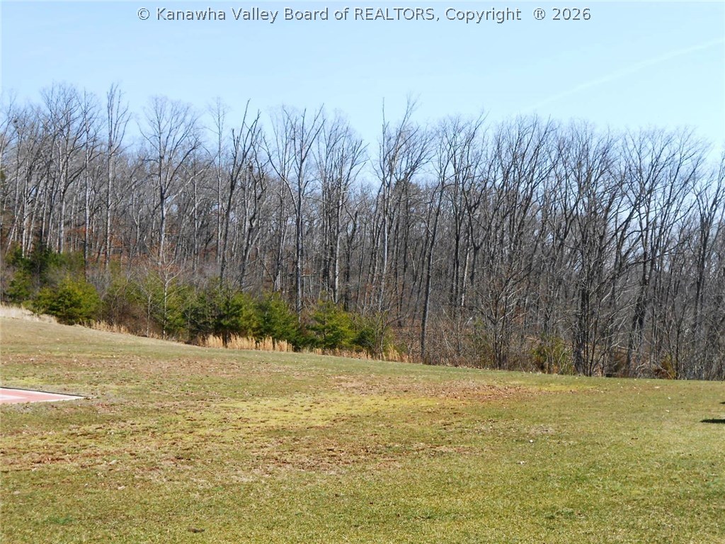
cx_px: 362
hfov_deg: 38.9
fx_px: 1026
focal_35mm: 49
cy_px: 272
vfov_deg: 29.7
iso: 80
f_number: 4.8
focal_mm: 8.8
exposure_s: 1/320
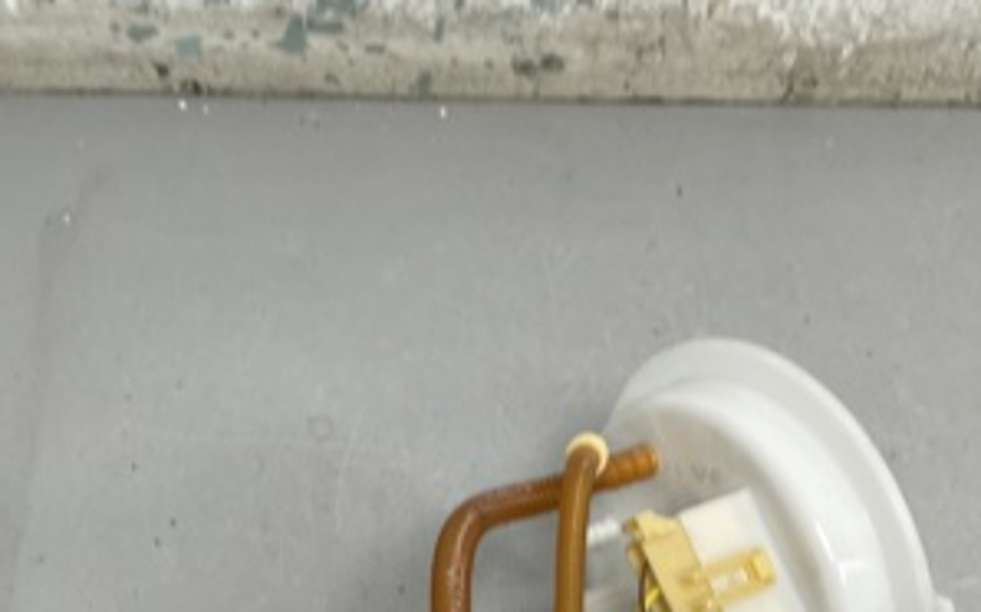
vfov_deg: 22.1
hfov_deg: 35.5
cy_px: 563
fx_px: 1523
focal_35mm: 57
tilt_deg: -55.4
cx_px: 382
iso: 80
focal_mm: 5.1
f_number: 1.6
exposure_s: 1/100
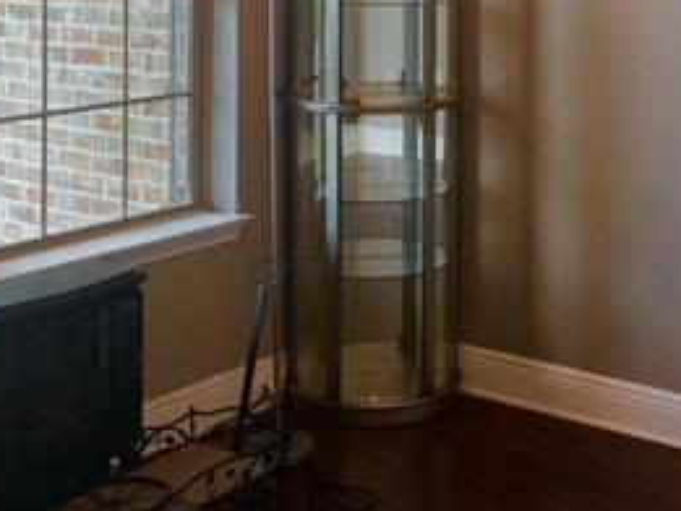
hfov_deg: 27.2
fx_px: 1397
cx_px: 464
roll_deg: -0.1
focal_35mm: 71
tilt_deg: -0.6
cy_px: -70
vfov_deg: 19.7
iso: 40
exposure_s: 1/33
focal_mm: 4.15
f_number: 2.2
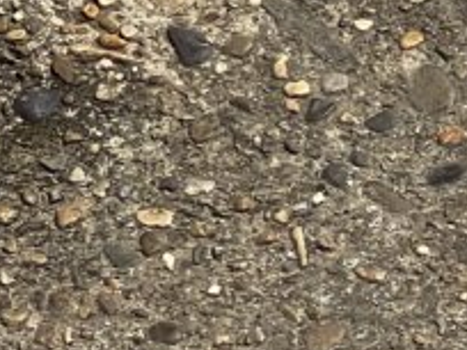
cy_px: 673
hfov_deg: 4.0
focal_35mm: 483
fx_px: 6516
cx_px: 1401
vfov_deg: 3.1
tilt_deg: -57.6
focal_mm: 9
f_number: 2.8
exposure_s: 1/1449
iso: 32
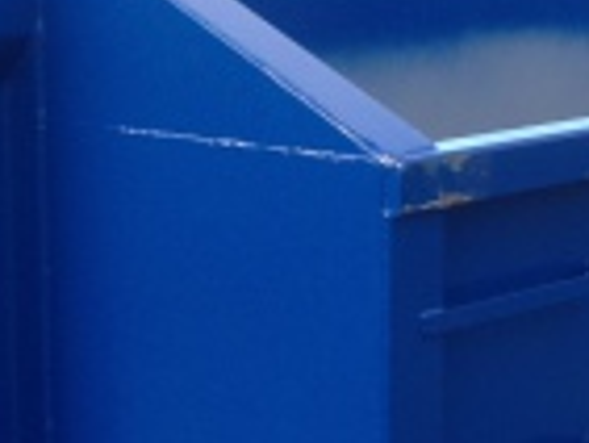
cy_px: 384
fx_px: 2384
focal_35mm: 140
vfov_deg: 10.6
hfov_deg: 13.9
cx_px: 564
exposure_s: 1/60
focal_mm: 4.12
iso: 50
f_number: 2.4
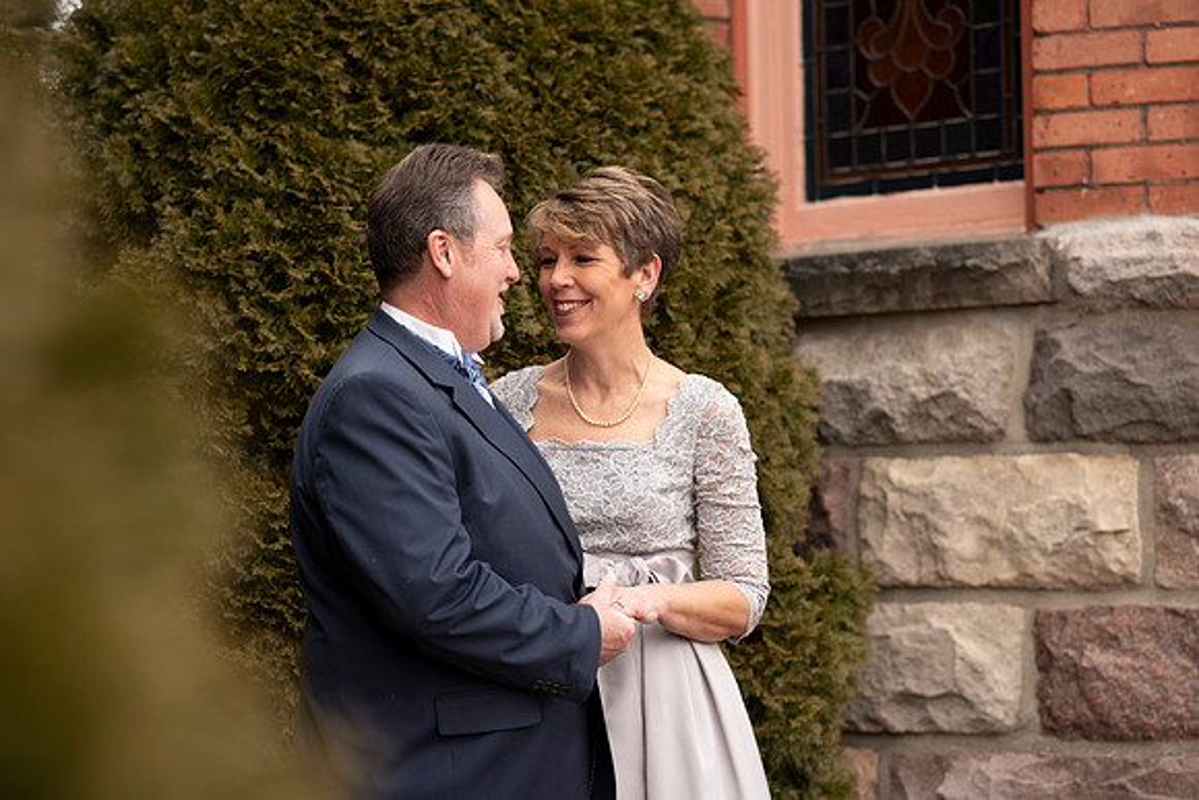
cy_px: 400
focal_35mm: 85
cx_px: 600
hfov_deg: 23.9
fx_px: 2832
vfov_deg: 16.1
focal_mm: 85
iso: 100
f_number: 2.5
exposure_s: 1/125
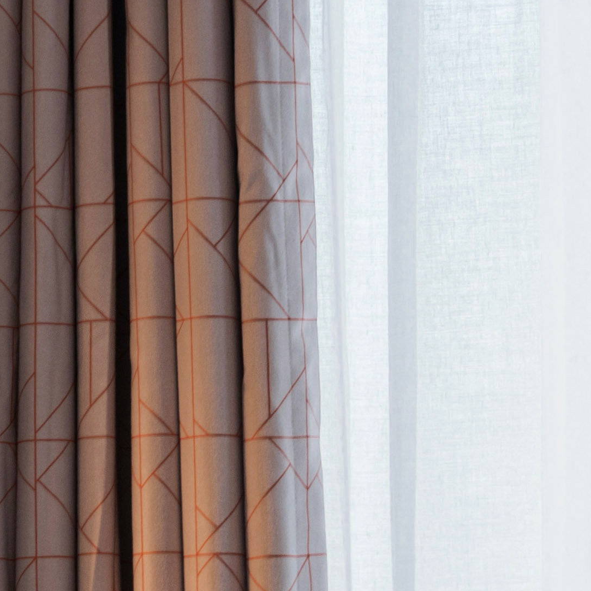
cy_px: 843
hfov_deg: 8.2
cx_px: -442
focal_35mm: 206
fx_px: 3979
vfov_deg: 8.3
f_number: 4
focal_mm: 33
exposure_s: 1/10
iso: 320
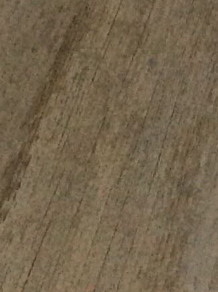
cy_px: -552
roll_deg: -0.1
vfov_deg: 8.7
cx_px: 618
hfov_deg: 7.1
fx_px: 1609
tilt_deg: -24.4
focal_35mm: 191
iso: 80
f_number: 2.4
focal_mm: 3.3
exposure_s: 1/25
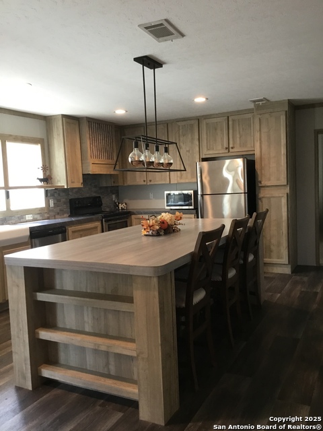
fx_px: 386
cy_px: 216
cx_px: 162
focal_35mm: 31
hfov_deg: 45.4
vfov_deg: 58.4
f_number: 2.4
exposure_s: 1/30
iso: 80
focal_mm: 3.3
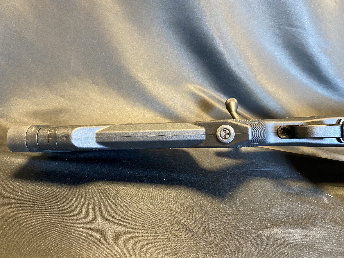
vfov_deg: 53.1
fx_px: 258
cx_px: 172
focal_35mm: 26
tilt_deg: -23.8
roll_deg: -5.1
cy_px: 129
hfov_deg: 67.3
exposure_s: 1/40
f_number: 1.8
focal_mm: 4.25
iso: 500
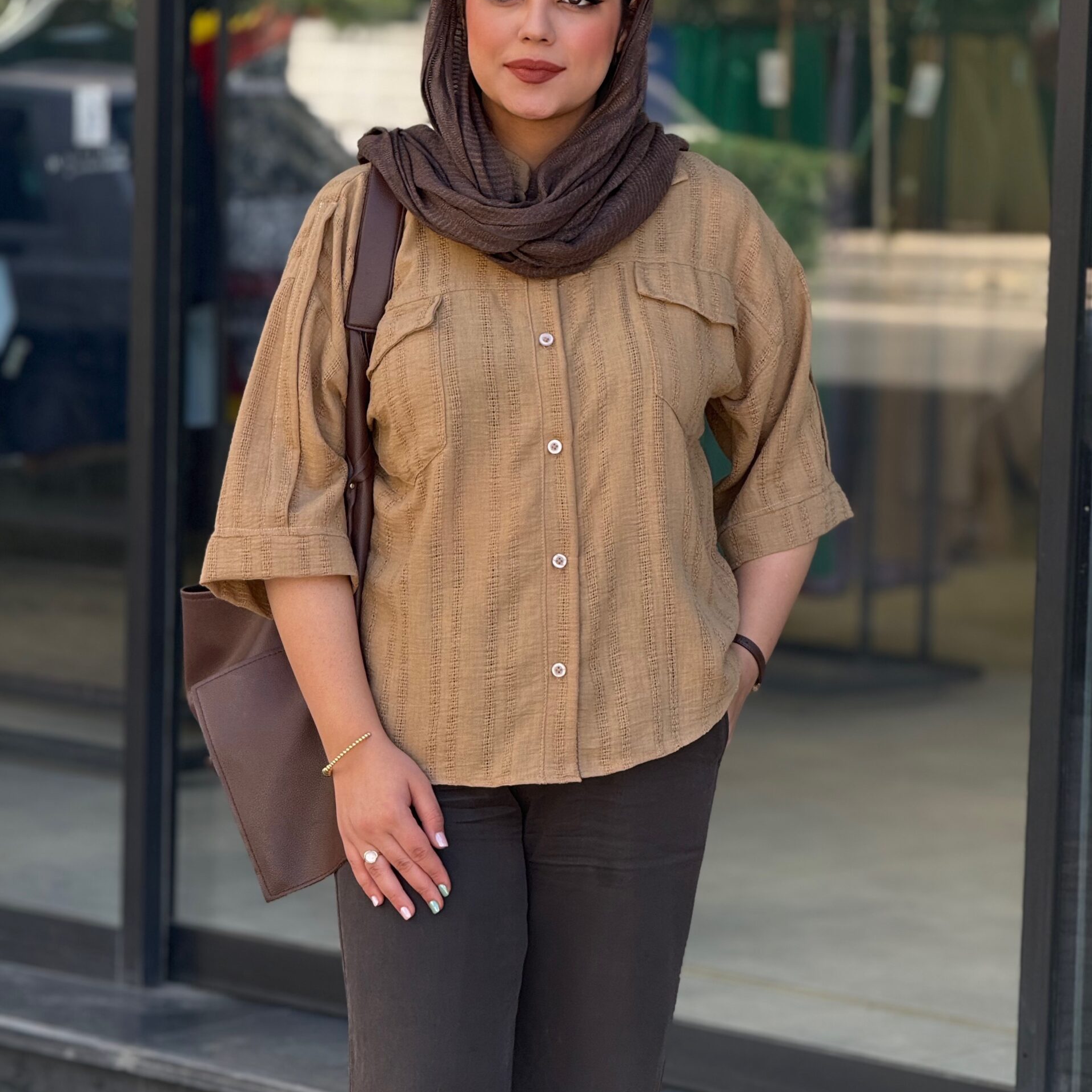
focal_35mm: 142
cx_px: 548
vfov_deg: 12.3
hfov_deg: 12.3
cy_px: 505
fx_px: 5068
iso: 50
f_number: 2.8
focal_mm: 15.66
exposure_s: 1/118
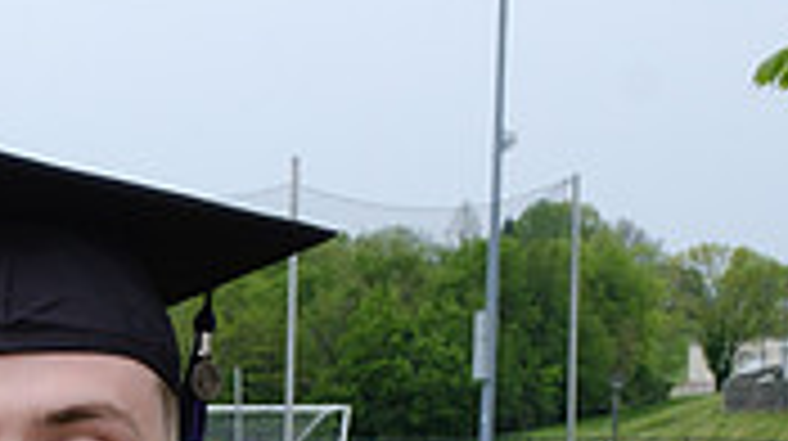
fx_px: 2901
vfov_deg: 8.3
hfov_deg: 14.7
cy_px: 839
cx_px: -293
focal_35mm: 139
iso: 400
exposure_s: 1/125
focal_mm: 26.6
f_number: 11
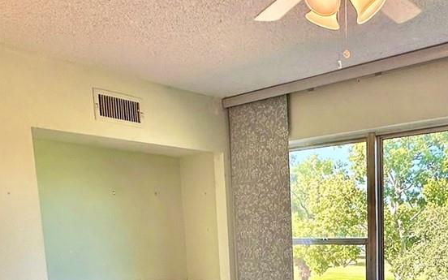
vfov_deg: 27.1
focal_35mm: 43
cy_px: 317
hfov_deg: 43.9
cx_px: 362
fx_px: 525
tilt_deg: -9.6
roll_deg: +1.3
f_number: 2.2
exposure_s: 1/292
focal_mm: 2.22
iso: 40
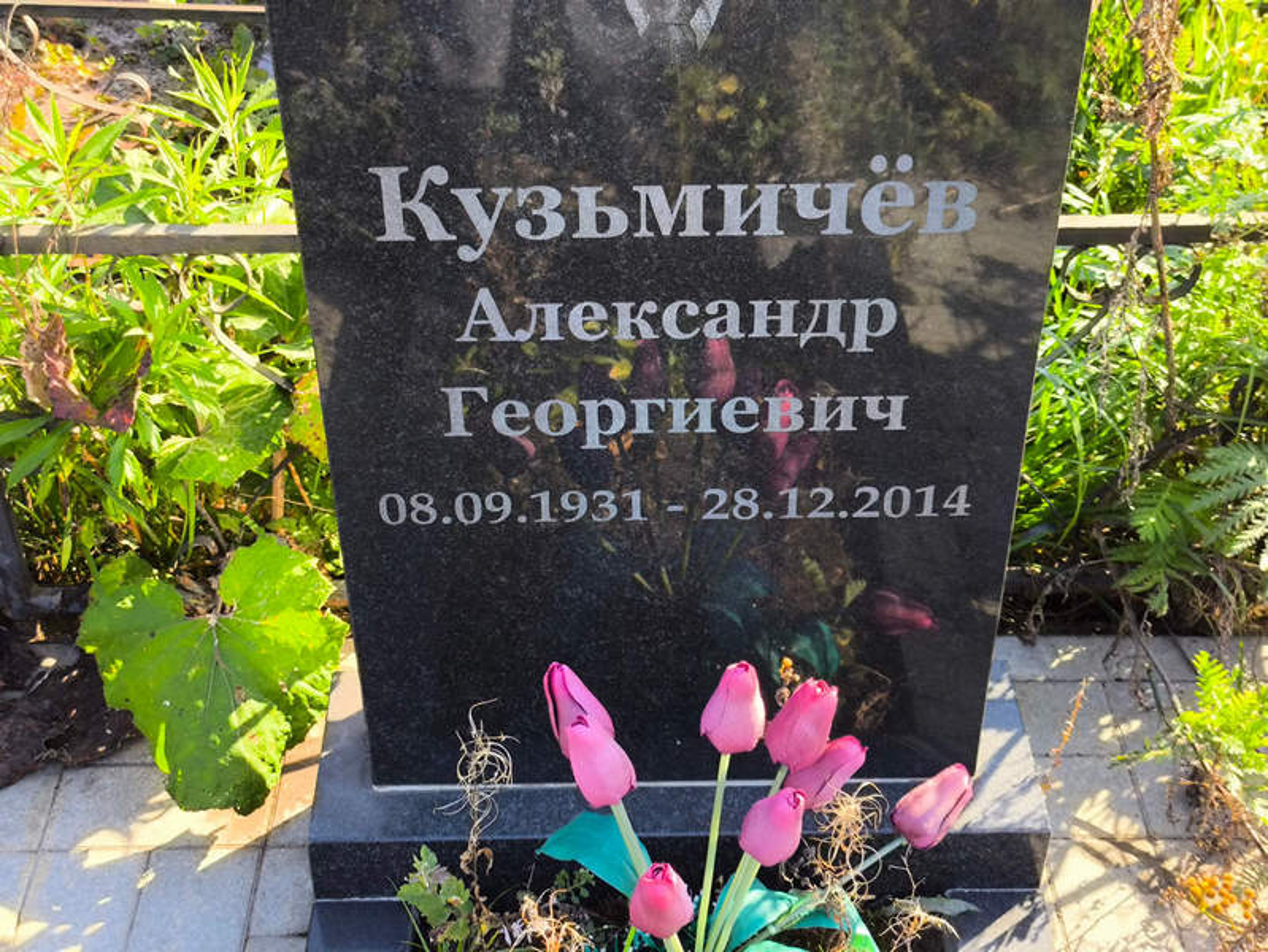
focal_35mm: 50
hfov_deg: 38.2
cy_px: 476
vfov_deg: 29.1
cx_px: 634
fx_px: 1832
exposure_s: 1/213
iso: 50
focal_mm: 4.71
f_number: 1.7
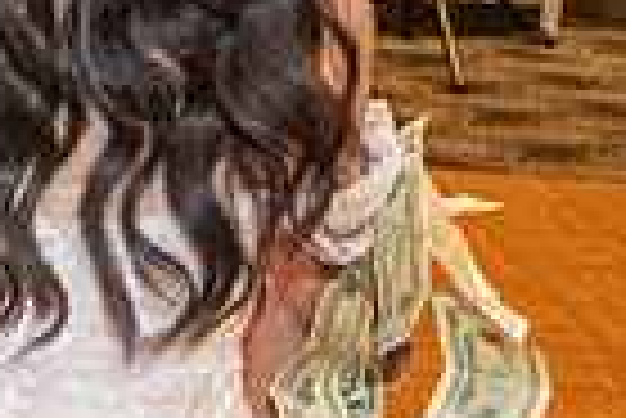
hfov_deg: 13.5
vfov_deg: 10.6
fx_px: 2245
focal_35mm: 129
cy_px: -16
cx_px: -640
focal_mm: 31
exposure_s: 1/200
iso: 2500
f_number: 2.8
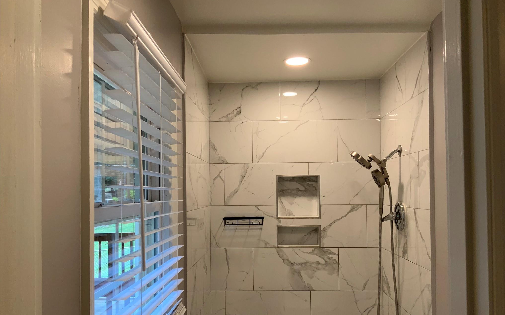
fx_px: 427
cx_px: 254
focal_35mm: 31
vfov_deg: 40.4
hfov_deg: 61.2
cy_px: 187
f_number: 1.8
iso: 40
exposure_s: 1/60
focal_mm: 3
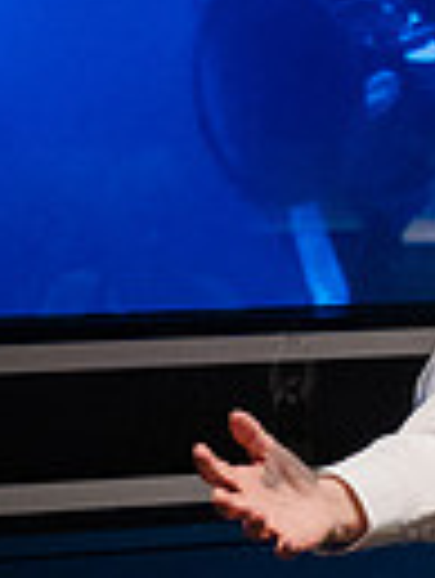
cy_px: 291
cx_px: 955
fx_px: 4199
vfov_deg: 7.9
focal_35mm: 251
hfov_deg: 5.8
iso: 8000
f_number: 4
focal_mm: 47
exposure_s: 1/160
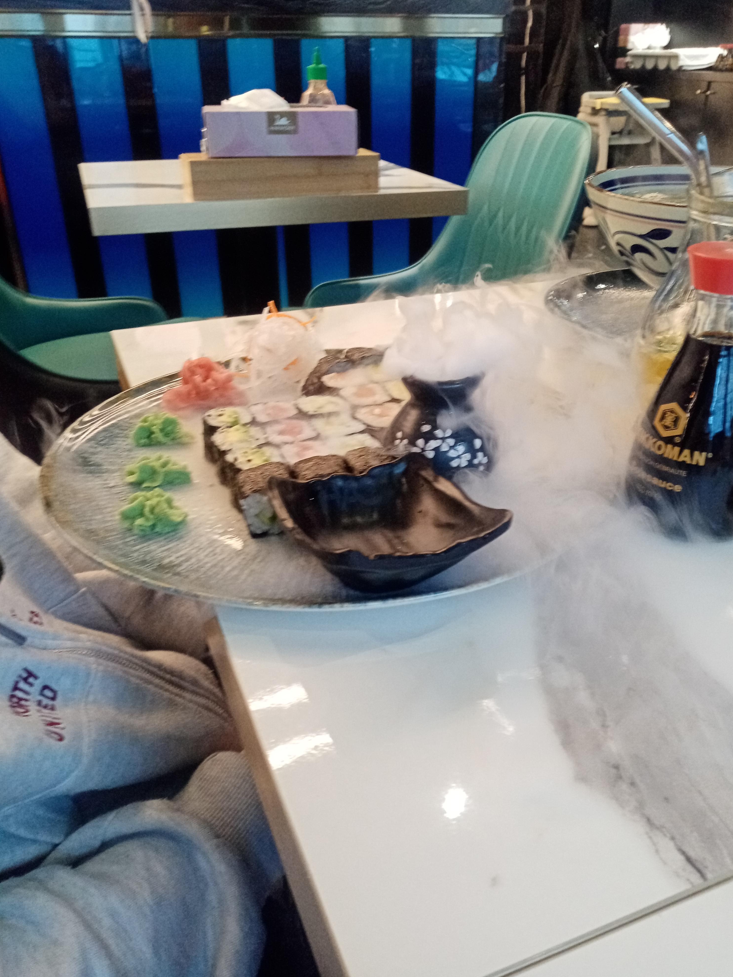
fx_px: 762
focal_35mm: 27
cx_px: 380
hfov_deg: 51.3
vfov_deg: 65.3
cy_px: 486
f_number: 1.8
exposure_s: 1/25
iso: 386
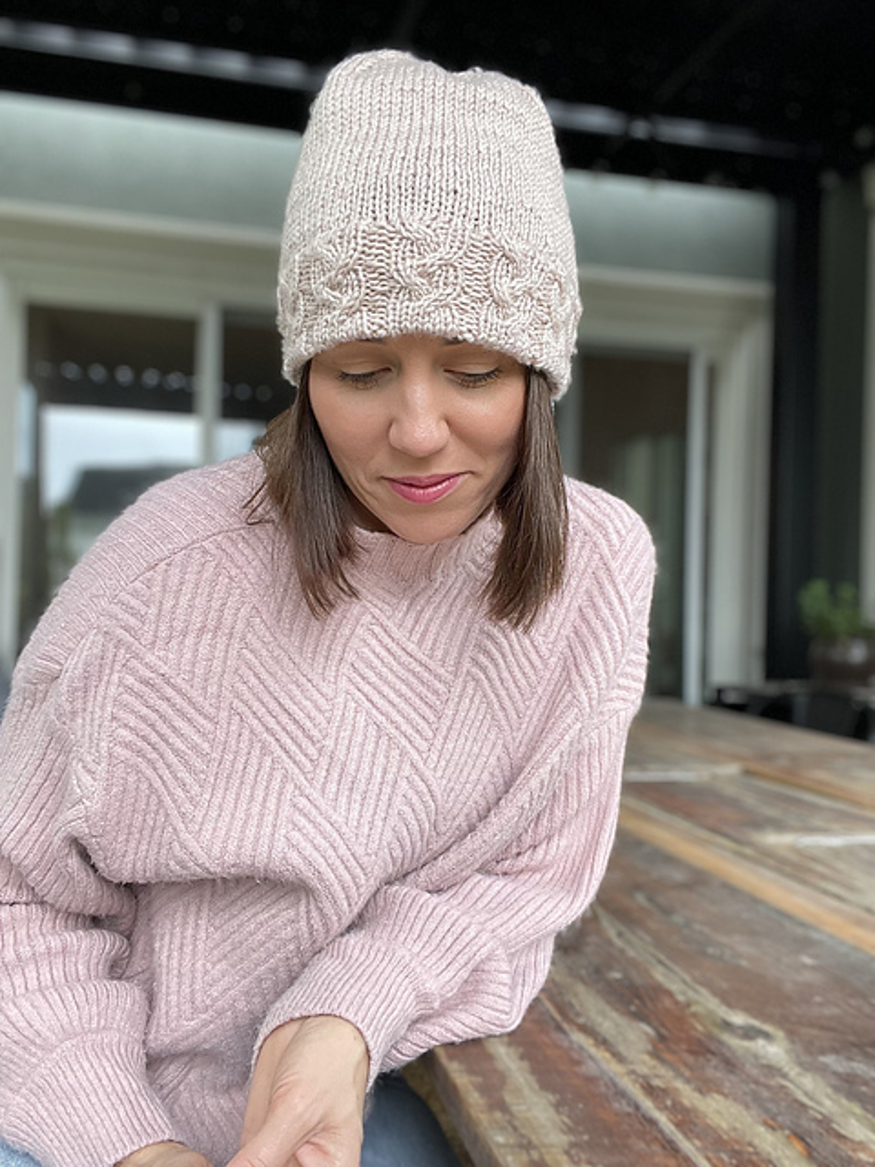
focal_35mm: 30
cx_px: 438
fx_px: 1011
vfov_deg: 60.0
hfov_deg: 46.8
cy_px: 584
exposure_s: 1/121
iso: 64
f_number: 2.2
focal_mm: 2.71
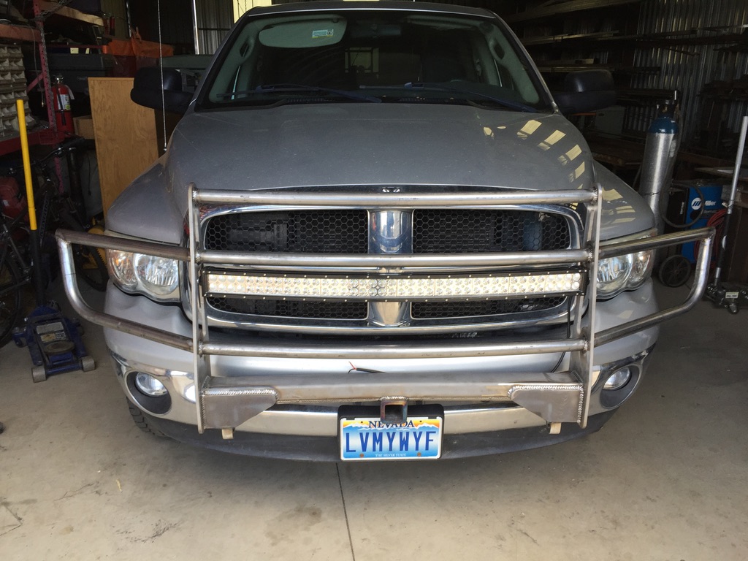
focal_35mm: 29
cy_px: 280
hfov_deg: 61.7
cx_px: 374
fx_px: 627
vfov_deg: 48.2
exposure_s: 1/120
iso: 32
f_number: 2.2
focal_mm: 4.15
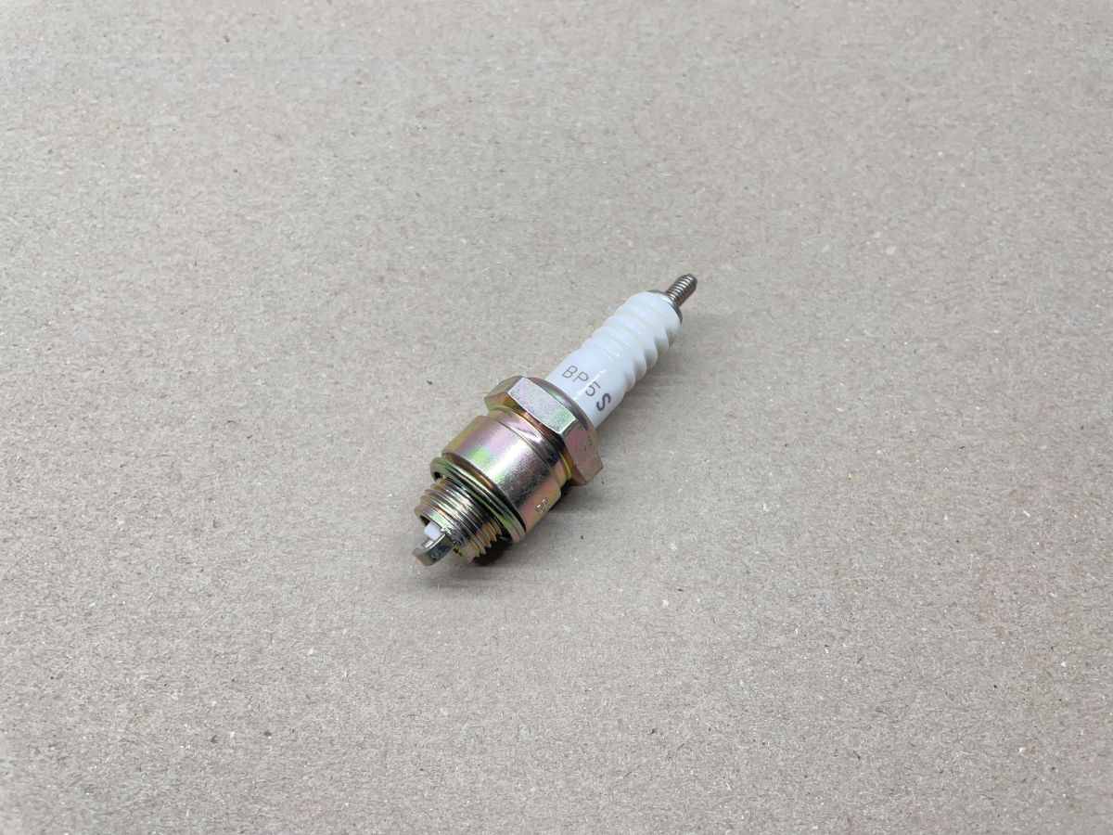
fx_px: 836
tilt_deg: -63.7
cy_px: 418
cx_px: 556
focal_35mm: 26
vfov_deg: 53.1
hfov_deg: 67.3
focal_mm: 4.2
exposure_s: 1/100
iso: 64
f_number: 1.6
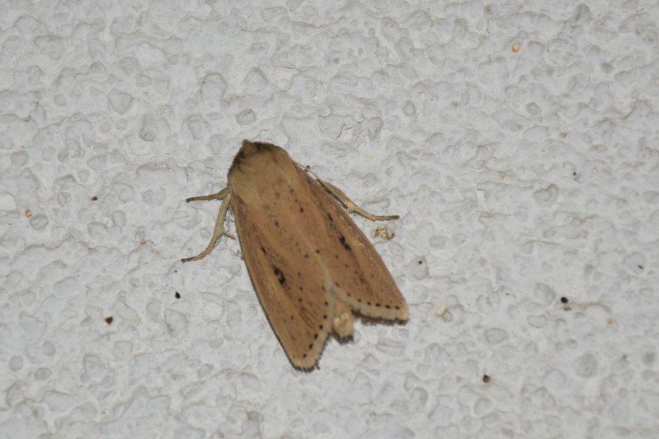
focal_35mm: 210
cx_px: 330
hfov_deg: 9.8
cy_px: 220
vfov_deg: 6.5
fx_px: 3843
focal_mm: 140
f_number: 5.6
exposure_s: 1/60
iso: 320
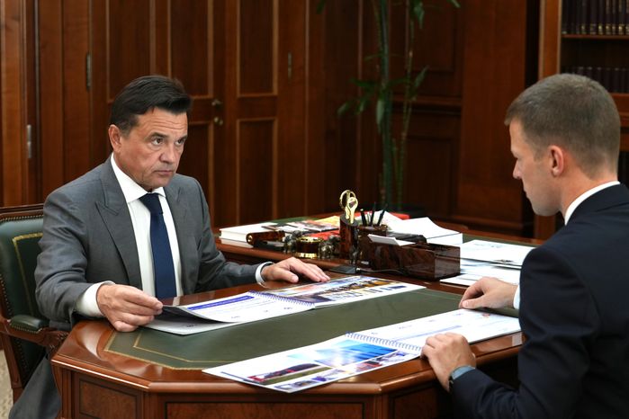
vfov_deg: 19.5
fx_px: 1223
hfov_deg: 28.8
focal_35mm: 70
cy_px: 210
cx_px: 314
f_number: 4.5
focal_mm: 70
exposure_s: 1/160
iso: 2000
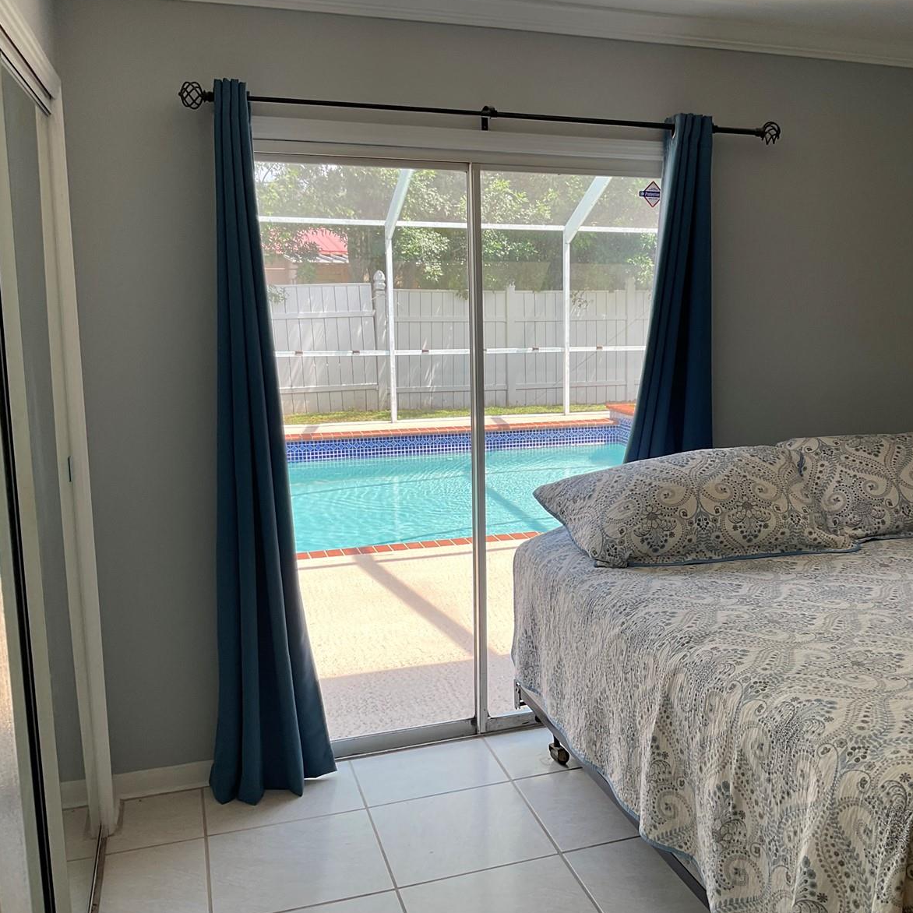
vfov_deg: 47.2
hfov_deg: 46.6
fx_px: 1044
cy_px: 456
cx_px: 597
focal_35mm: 35
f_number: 1.8
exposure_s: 1/140
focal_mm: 3
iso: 16
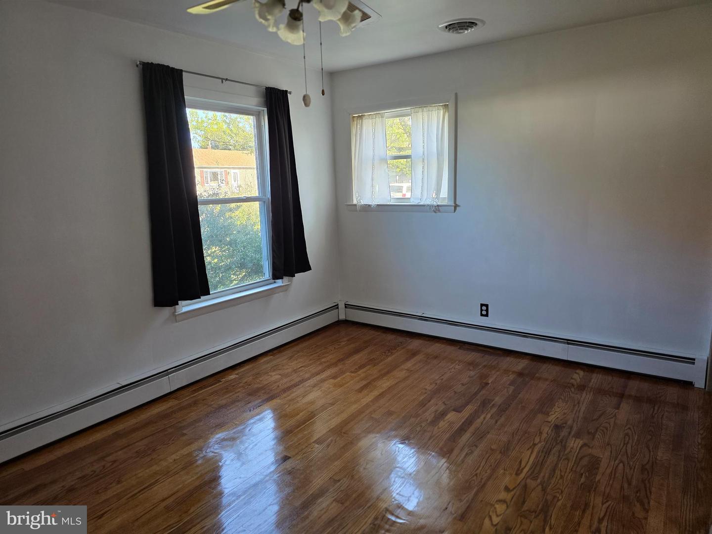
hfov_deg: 73.9
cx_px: 356
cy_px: 267
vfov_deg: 58.9
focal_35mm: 23
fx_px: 473
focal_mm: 6.3
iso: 320
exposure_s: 1/120
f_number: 1.7
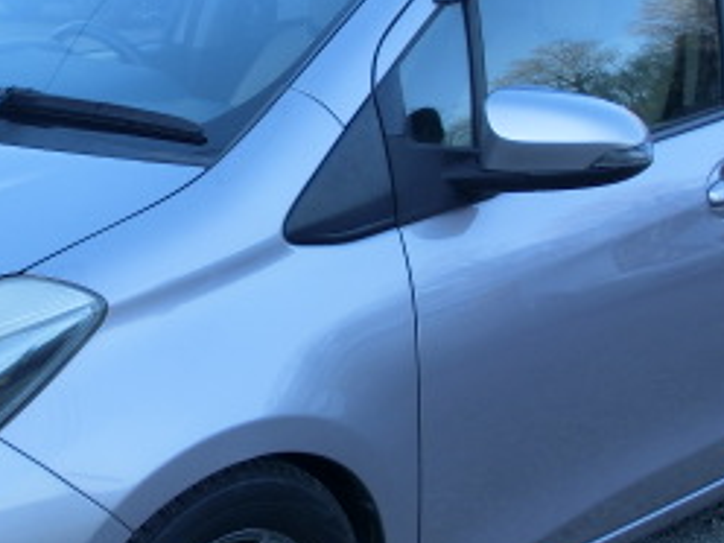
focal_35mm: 85
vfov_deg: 17.3
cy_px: 350
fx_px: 1778
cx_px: 161
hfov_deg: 22.7
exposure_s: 1/125
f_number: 3.7
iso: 100
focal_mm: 5.86
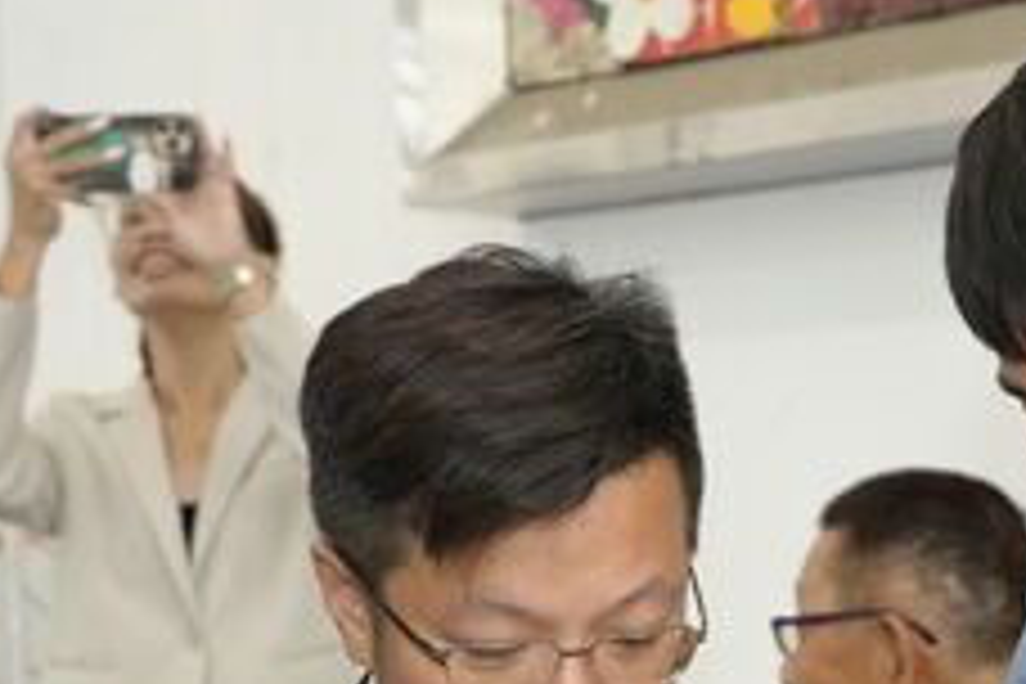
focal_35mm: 108
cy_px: 855
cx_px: 968
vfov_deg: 12.3
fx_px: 3078
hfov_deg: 18.5
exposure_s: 1/160
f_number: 4
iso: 2500
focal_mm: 41
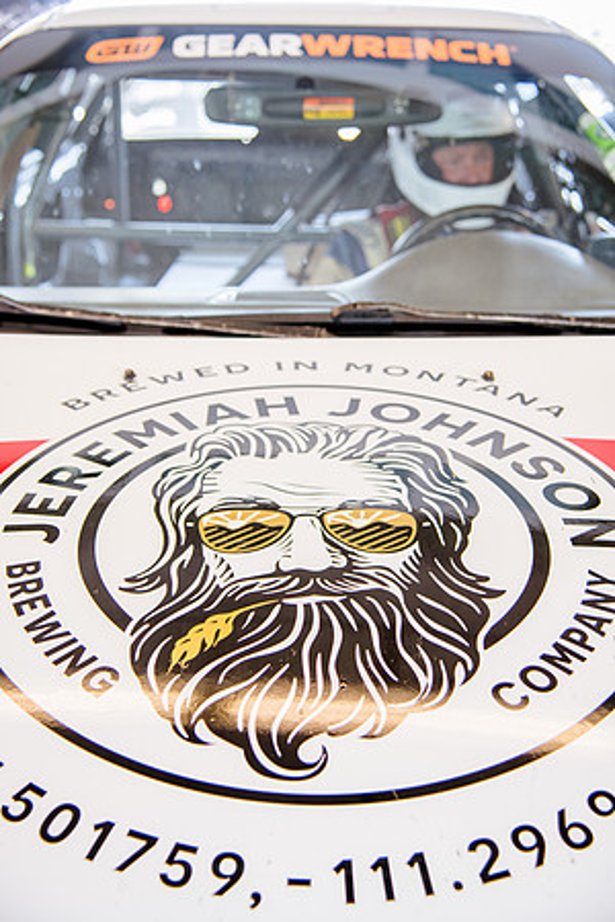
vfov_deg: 39.6
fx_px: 1281
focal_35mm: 50
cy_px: 461
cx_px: 308
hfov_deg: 27.0
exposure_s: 1/100
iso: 640
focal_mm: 50
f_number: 4
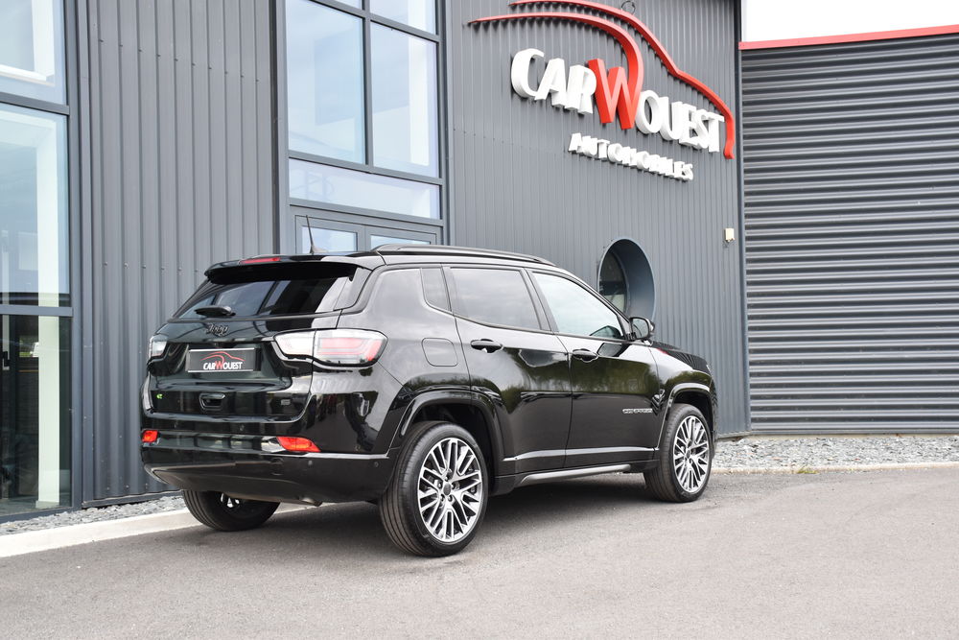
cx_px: 480
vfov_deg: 33.0
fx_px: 1079
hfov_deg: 47.9
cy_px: 320
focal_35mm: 40
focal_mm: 27
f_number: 4.5
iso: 400
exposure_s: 1/80
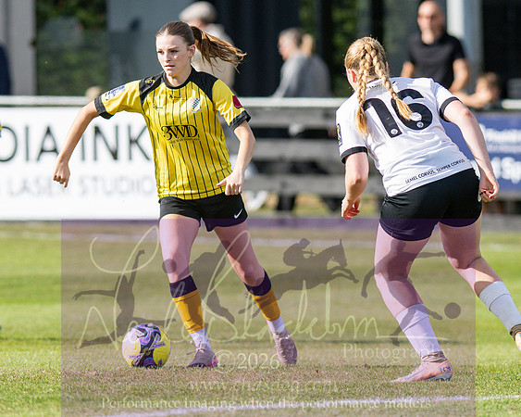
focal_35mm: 738
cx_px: 166
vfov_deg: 2.1
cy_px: 240
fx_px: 11376
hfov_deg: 2.6
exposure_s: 1/2000
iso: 200
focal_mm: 300
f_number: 4
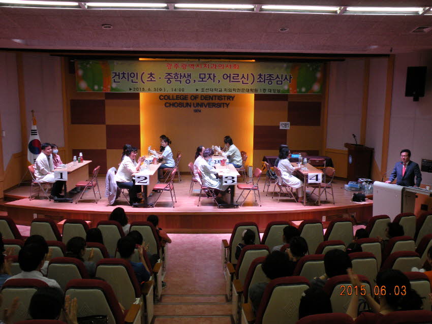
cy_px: 162
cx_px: 216
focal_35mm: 33
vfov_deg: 43.0
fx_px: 412
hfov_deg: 55.3
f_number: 3.2
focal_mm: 5.8
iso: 164
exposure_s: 1/60
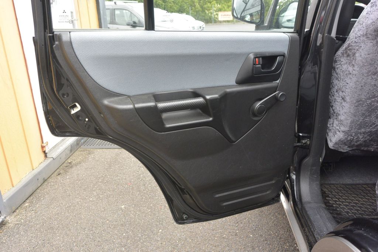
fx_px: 294
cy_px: 126
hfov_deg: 65.5
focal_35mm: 28
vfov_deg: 46.4
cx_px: 189
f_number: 3.5
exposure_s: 1/200
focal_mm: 10.7
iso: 200
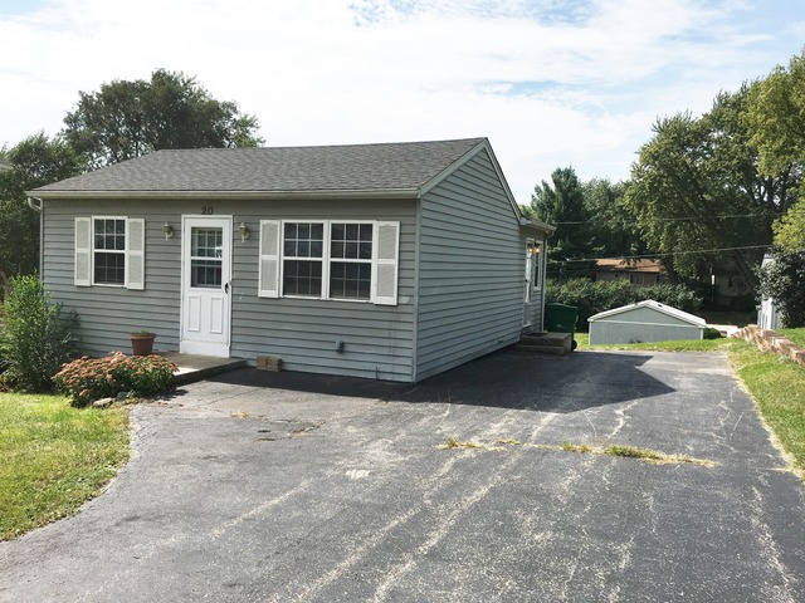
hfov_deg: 61.7
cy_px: 302
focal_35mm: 29
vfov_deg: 48.2
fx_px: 674
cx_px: 402
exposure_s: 1/2564
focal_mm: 4.15
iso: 25
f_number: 2.2
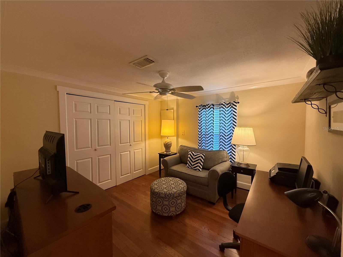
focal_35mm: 14
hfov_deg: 102.1
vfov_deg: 85.7
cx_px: 172
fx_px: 139
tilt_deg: -1.9
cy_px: 128
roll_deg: -0.2
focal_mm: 2.22
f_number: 2.2
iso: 320
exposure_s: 1/60
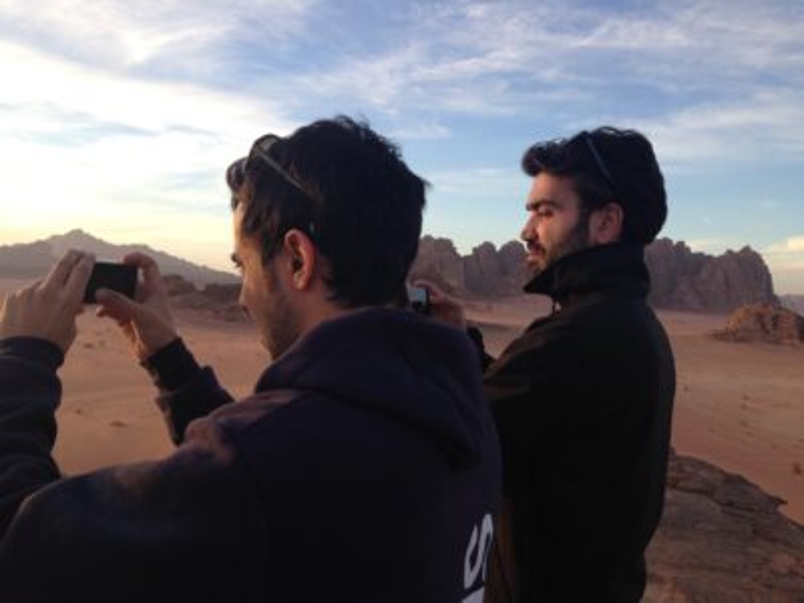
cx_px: 402
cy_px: 302
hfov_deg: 55.4
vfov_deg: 42.9
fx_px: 766
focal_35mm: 33
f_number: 2.4
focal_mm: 4.12
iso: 50
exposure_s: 1/259
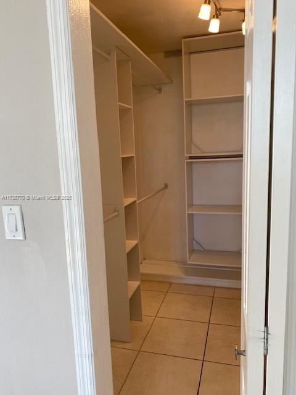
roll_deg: +2.0
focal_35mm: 26
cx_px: 148
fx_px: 296
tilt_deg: -8.1
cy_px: 198
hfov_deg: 53.1
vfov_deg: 67.3
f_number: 1.8
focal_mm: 4.25
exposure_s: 1/120
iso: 64
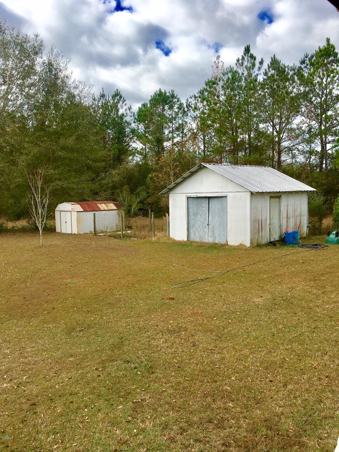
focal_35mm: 29
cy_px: 226
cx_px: 170
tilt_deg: -4.9
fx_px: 379
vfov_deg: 61.7
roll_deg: +2.2
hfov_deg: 48.2
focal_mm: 4.15
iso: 25
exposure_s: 1/1183
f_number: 2.2
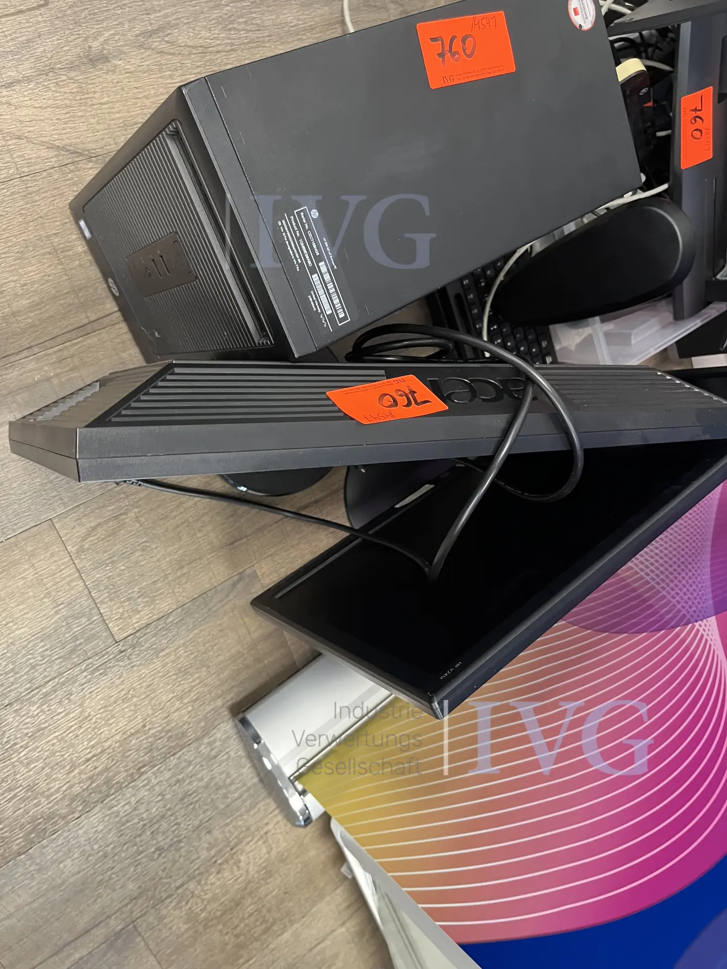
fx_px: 728
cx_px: 364
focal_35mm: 26
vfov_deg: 67.3
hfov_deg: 53.1
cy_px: 484
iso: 320
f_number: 1.6
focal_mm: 5.1
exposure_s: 1/50
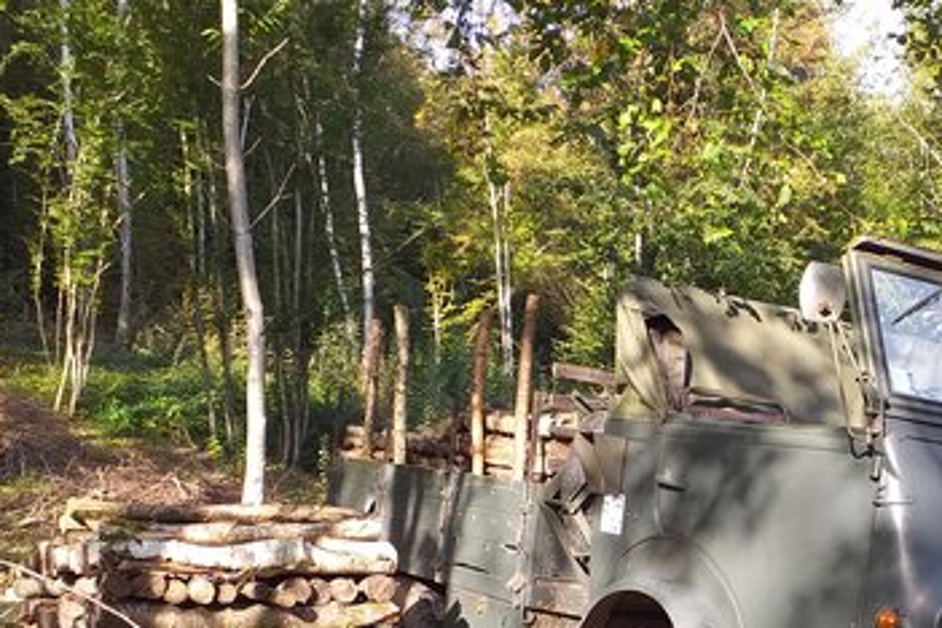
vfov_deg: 23.3
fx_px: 1465
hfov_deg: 34.0
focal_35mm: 56
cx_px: 821
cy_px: 619
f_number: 1.9
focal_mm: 3.6
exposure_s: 1/232
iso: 40
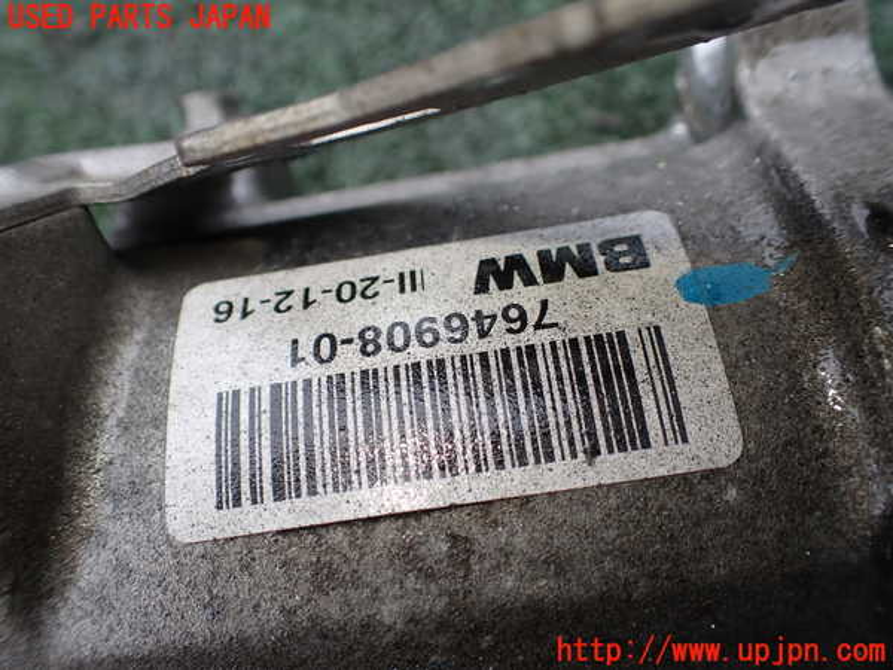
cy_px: 335
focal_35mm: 30
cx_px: 446
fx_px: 774
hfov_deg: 60.0
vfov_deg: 46.8
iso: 100
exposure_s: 1/160
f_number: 2.3
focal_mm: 5.4
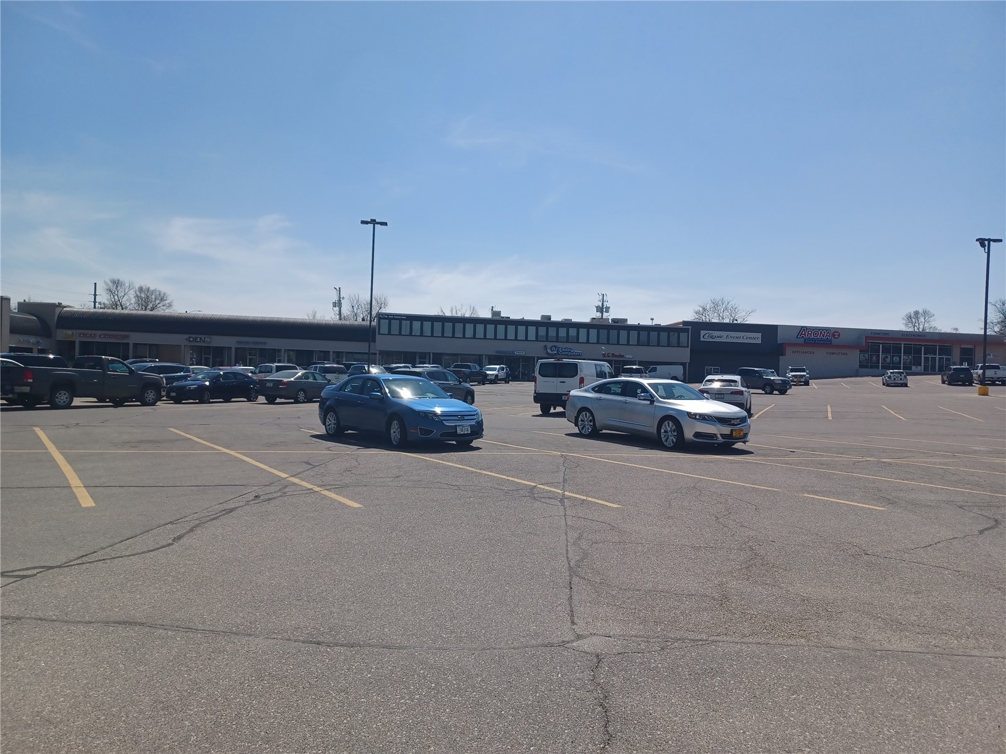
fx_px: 727
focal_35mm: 25
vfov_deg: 54.9
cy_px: 377
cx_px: 503
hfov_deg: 69.4
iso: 32
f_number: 1.8
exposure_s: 1/752
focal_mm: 4.6
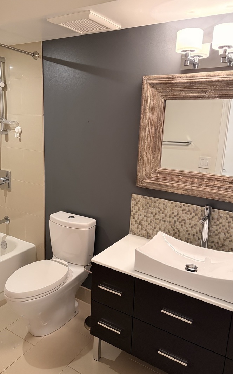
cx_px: 108
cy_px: 184
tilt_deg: -12.6
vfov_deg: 66.5
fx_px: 285
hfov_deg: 44.5
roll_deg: -1.8
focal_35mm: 28
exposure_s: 1/40
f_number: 1.6
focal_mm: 5.96
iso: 400
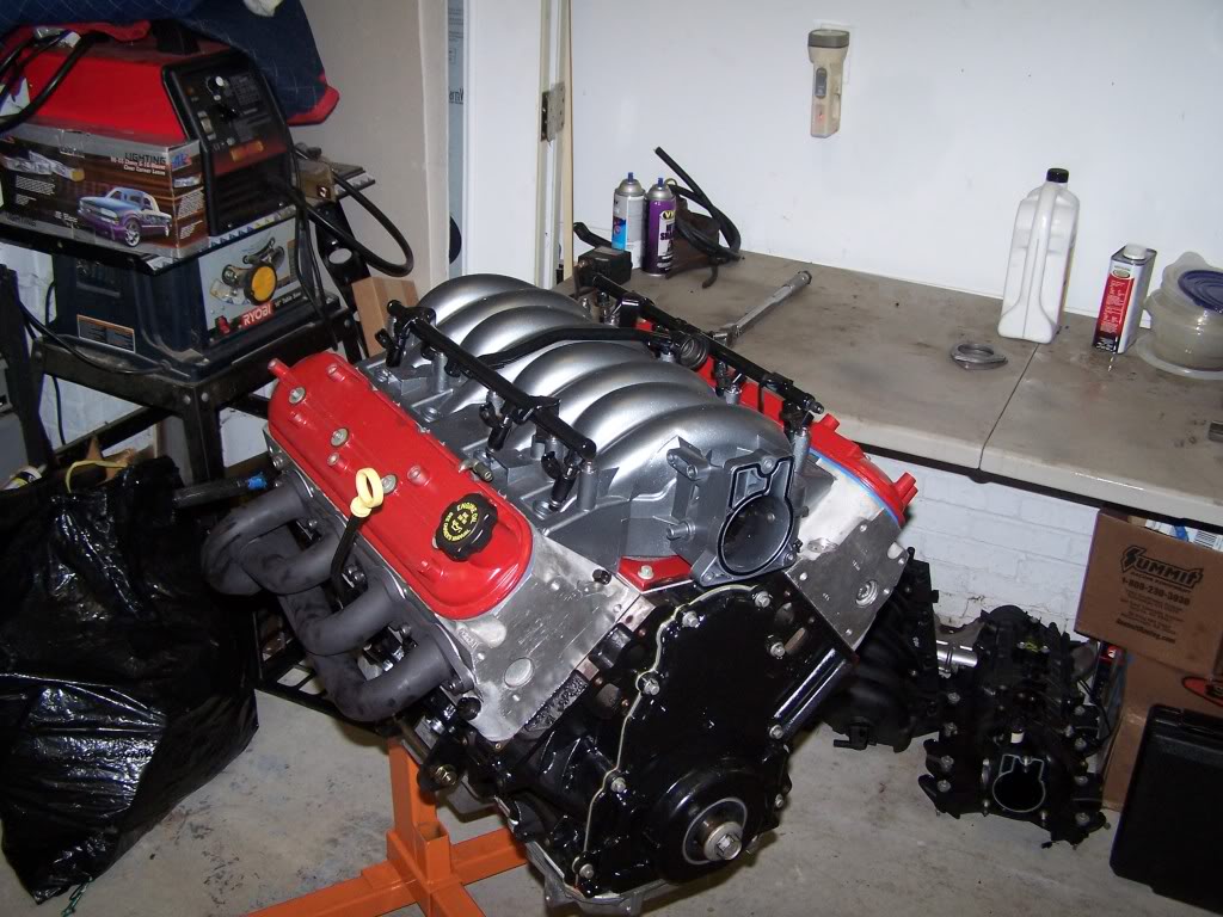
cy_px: 458
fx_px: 1343
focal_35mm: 38
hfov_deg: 49.0
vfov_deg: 37.7
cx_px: 612
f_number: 2.8
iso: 140
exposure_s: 1/60
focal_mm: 6.3
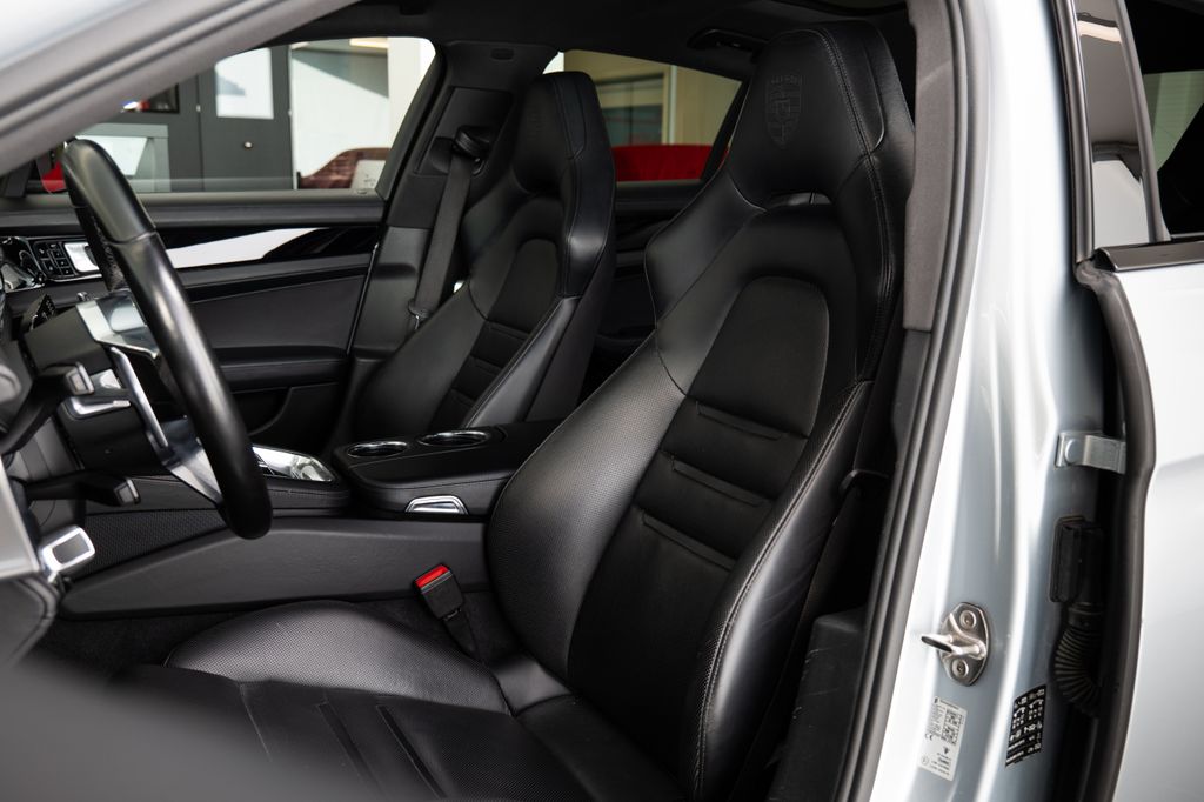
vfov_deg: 42.1
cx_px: 630
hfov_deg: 60.1
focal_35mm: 31
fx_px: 1041
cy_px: 398
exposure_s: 1/50
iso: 250
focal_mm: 28
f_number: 5
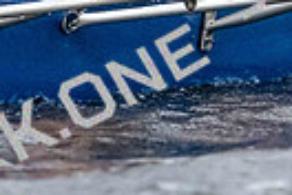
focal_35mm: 1754
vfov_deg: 0.8
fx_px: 14226
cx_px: 124
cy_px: -214
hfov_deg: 1.2
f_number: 4.5
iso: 12800
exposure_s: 1/2000
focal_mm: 400
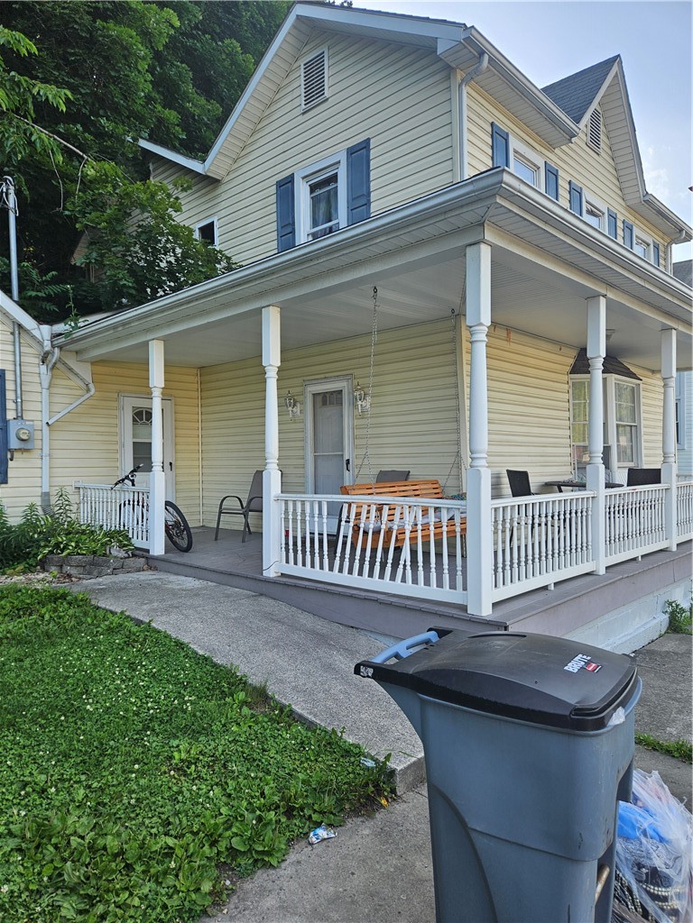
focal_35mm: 23
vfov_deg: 73.9
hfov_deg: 58.9
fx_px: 614
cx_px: 346
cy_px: 462
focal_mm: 5.4
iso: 25
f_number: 1.8
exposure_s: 1/302
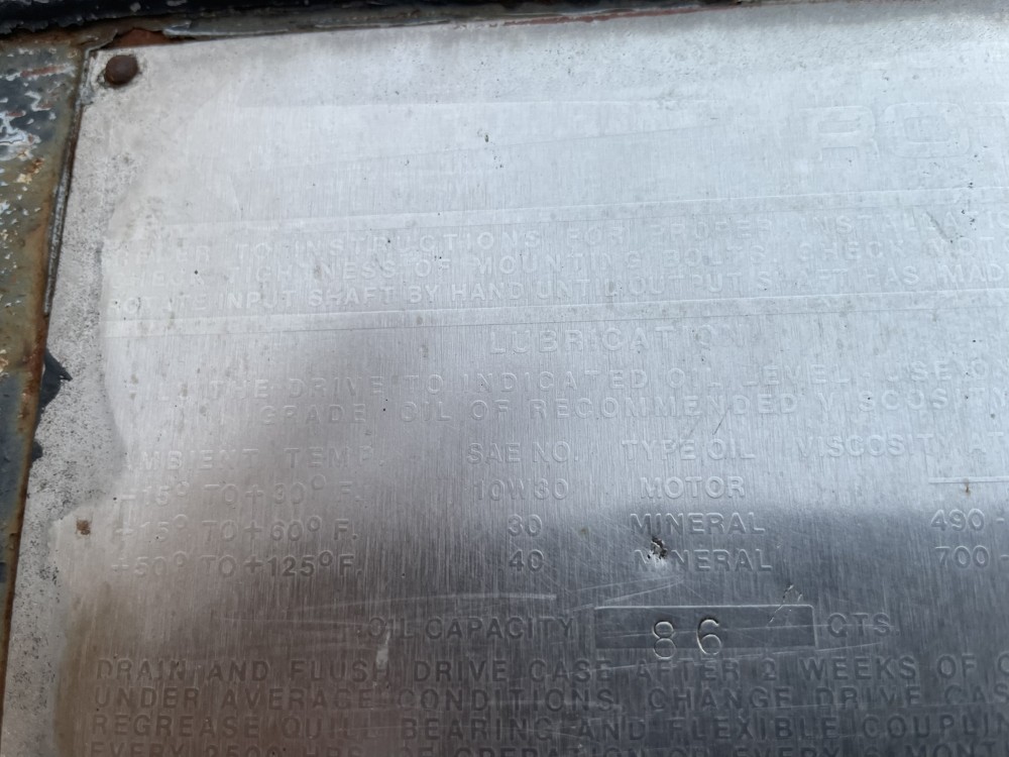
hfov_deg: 67.3
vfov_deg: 53.1
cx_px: 504
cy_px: 378
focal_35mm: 26
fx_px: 758
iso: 125
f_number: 1.6
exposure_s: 1/121
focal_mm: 4.2
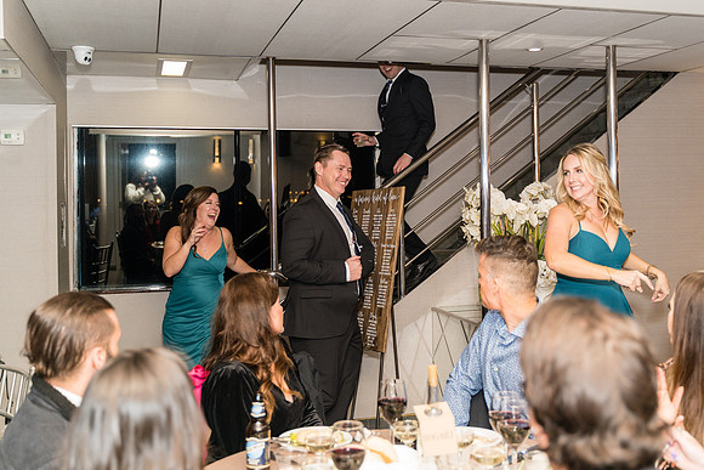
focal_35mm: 41
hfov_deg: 47.1
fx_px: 803
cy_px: 196
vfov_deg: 32.5
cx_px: 411
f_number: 2.8
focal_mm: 34
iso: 1000
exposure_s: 1/250
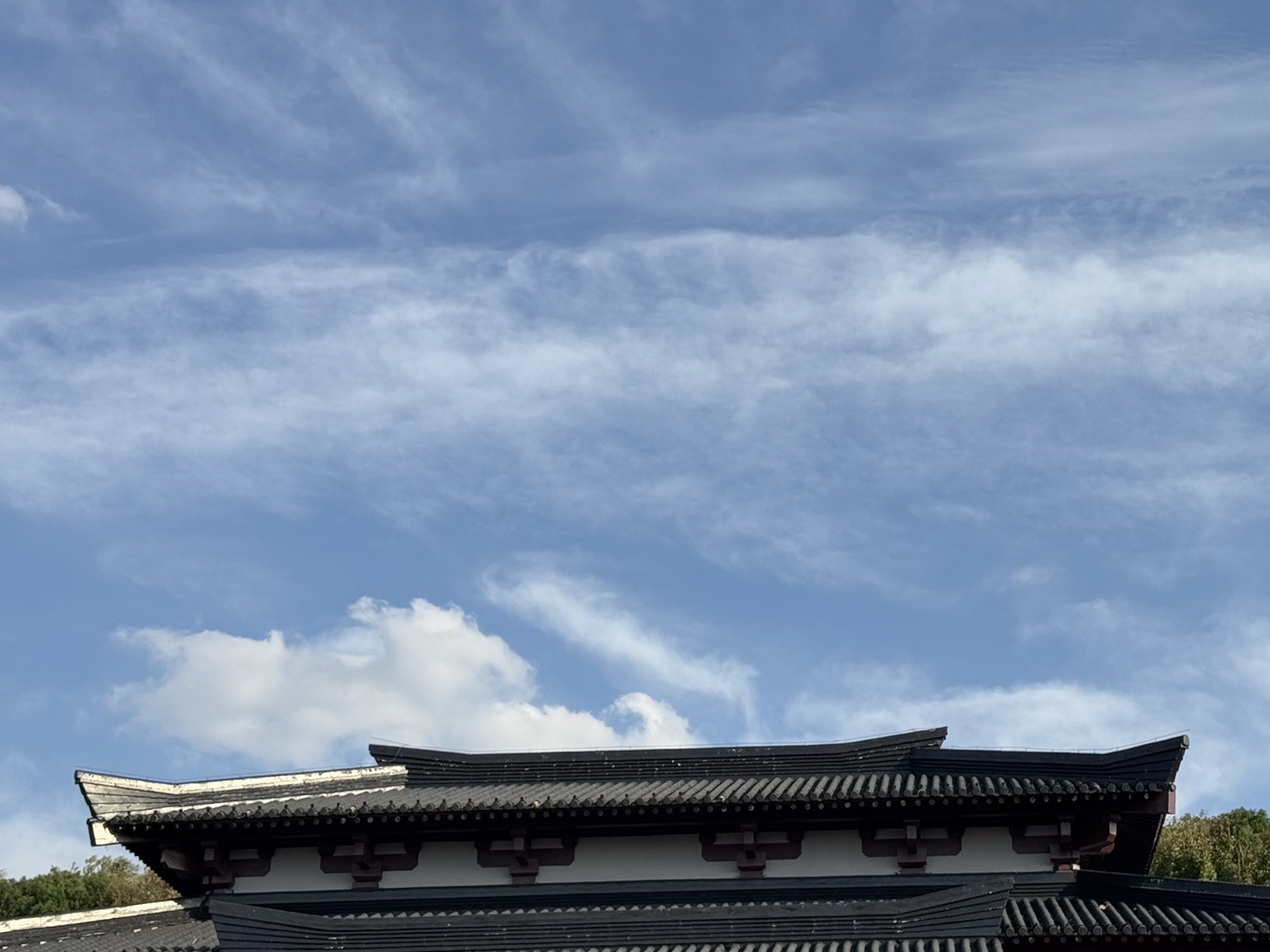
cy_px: 641
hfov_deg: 29.3
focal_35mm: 66
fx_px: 2421
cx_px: 745
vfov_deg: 22.2
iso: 64
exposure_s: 1/4310
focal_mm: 6.76
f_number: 1.78
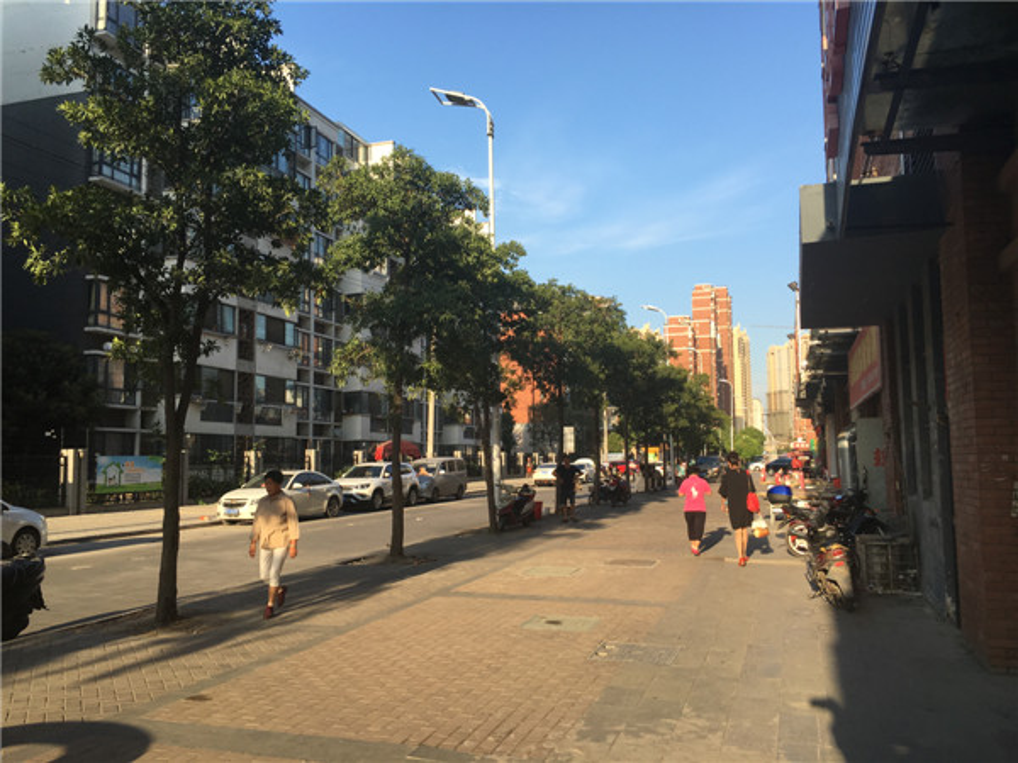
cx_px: 509
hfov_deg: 61.7
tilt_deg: +5.0
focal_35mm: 29
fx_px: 853
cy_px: 382
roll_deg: -0.7
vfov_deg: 48.2
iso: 25
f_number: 2.2
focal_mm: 4.15
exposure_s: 1/810
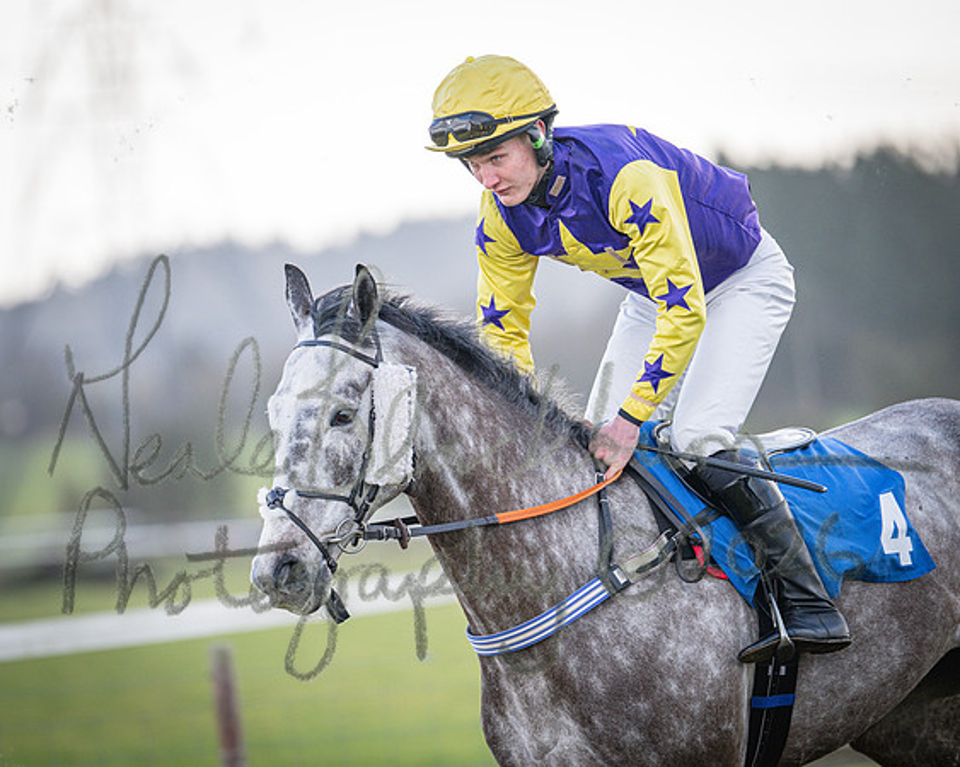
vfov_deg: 3.4
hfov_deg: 4.3
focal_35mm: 450
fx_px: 12795
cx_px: 480
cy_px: 384
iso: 800
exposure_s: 1/1250
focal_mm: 400
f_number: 5
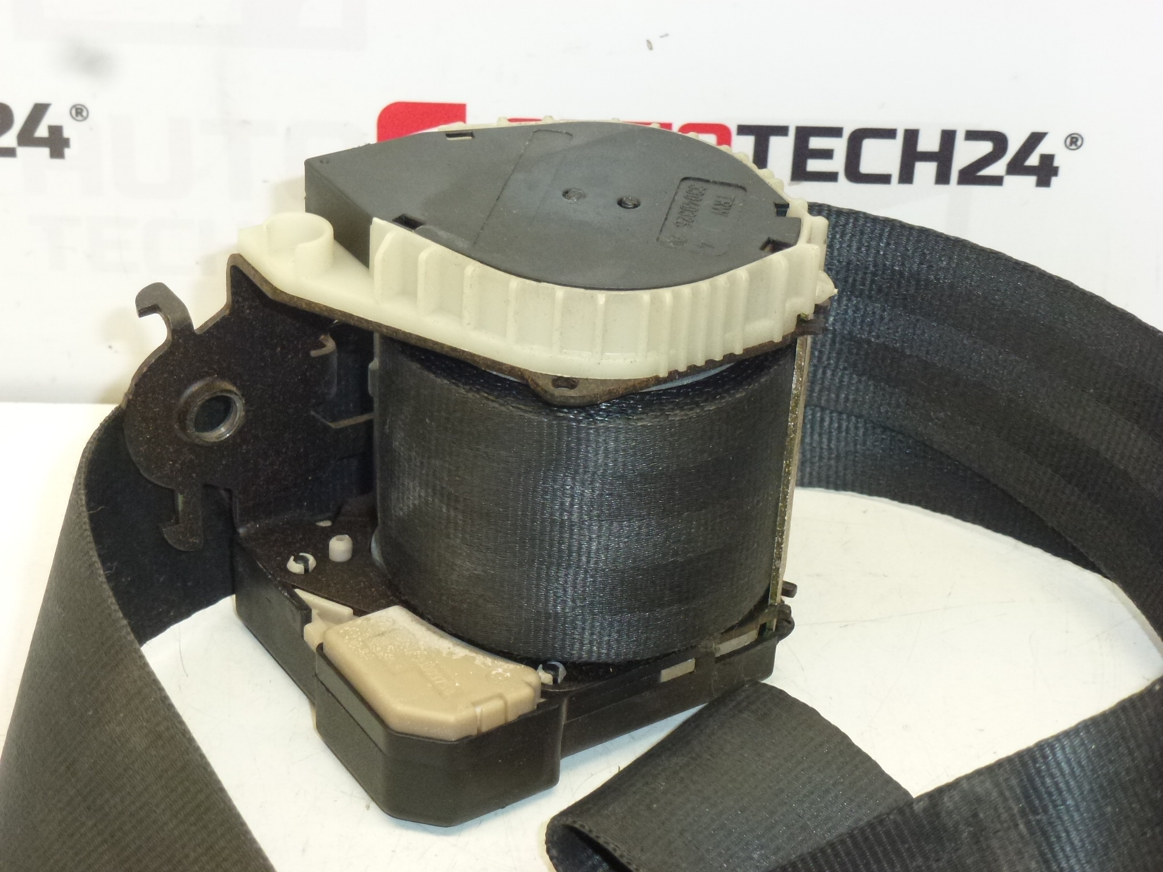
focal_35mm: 71
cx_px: 582
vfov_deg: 20.7
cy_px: 436
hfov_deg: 27.4
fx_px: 2385
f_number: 4.7
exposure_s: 1/60
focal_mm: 12.7
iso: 400
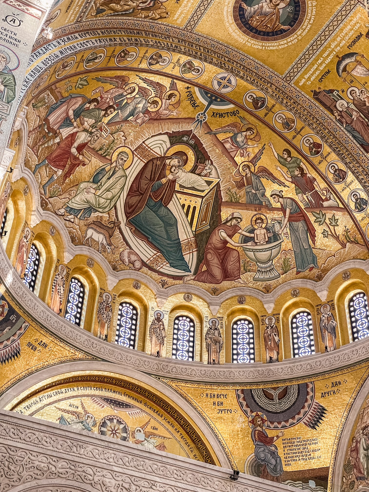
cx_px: 184
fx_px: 739
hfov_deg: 28.0
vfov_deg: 36.8
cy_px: 246
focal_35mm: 52
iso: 250
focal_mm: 6
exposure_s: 1/50
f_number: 2
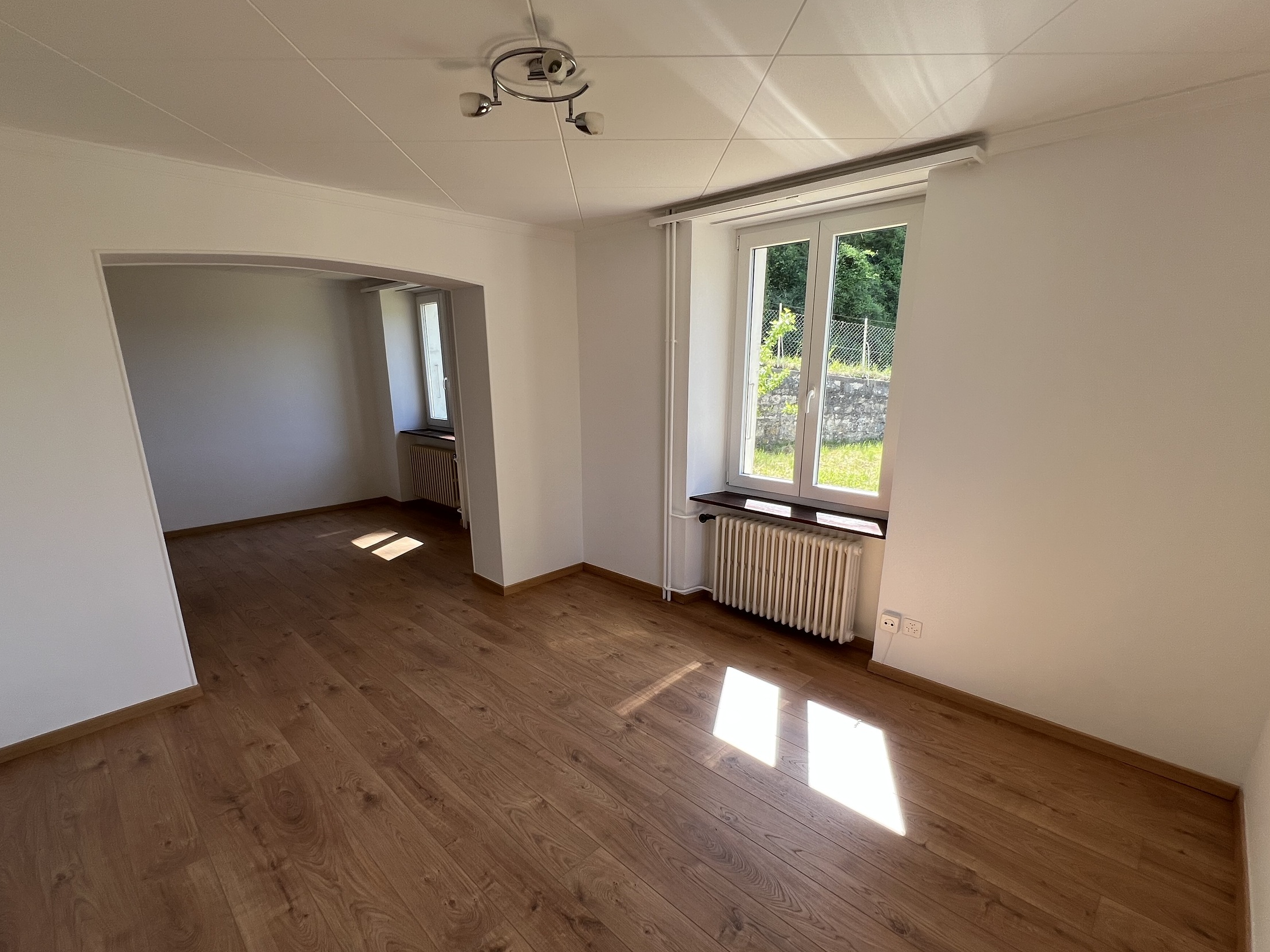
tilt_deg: -14.8
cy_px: 522
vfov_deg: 81.5
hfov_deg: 98.2
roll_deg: +0.4
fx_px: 550
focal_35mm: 15
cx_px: 623
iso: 32
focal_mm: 1.57
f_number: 1.8
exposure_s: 1/112
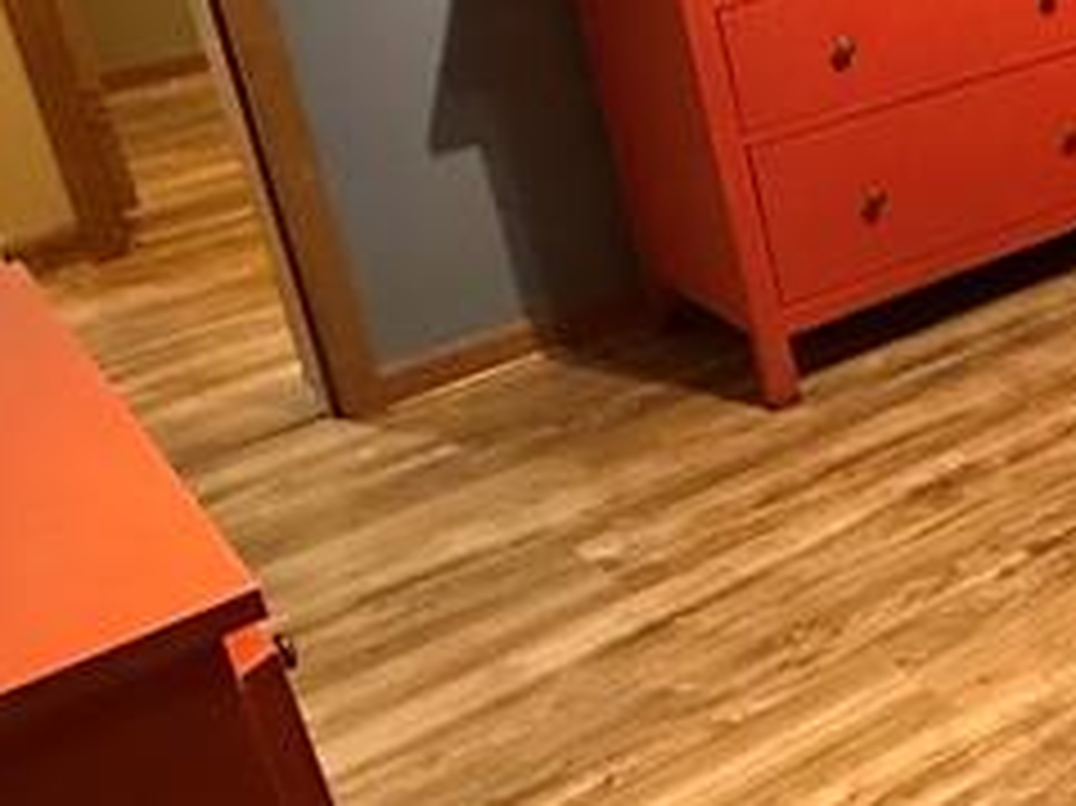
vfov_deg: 23.5
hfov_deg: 24.0
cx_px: 1684
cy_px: 36
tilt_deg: -18.2
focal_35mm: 60
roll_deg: +1.7
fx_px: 1864
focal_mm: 2.22
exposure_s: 1/40
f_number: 2.2
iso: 1000
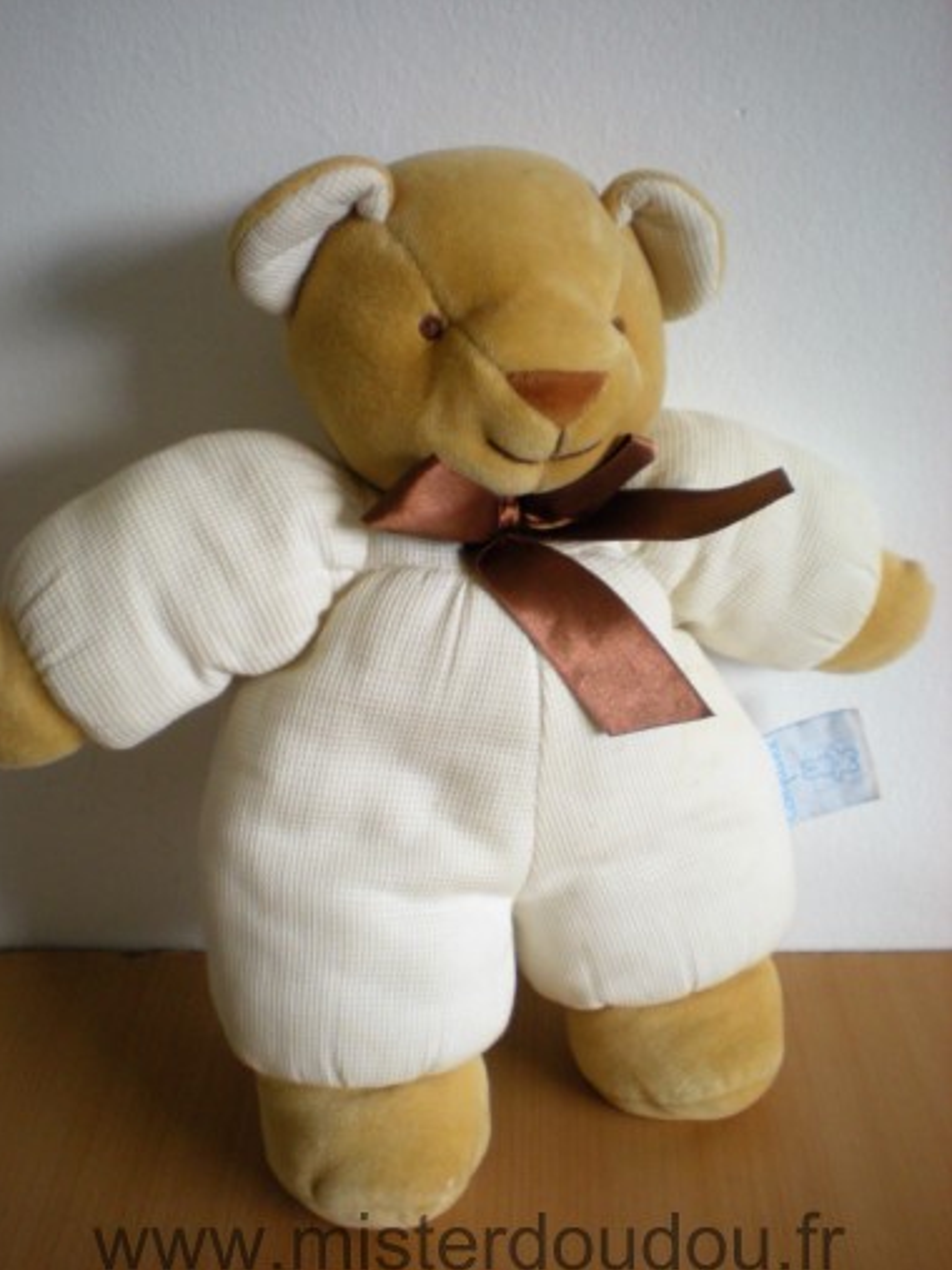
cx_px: 466
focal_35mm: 39
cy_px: 641
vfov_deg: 47.9
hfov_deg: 36.8
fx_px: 1431
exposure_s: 1/45.3
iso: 200
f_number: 3.1
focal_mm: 6.3
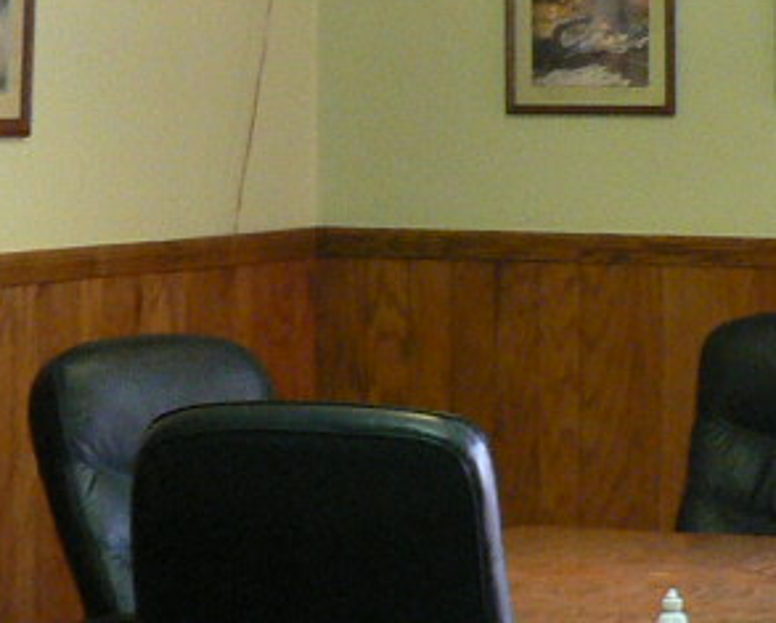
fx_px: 4115
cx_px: 479
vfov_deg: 8.6
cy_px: 135
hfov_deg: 10.8
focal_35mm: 179
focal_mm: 6.9
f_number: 2.8
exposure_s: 1/15
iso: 200
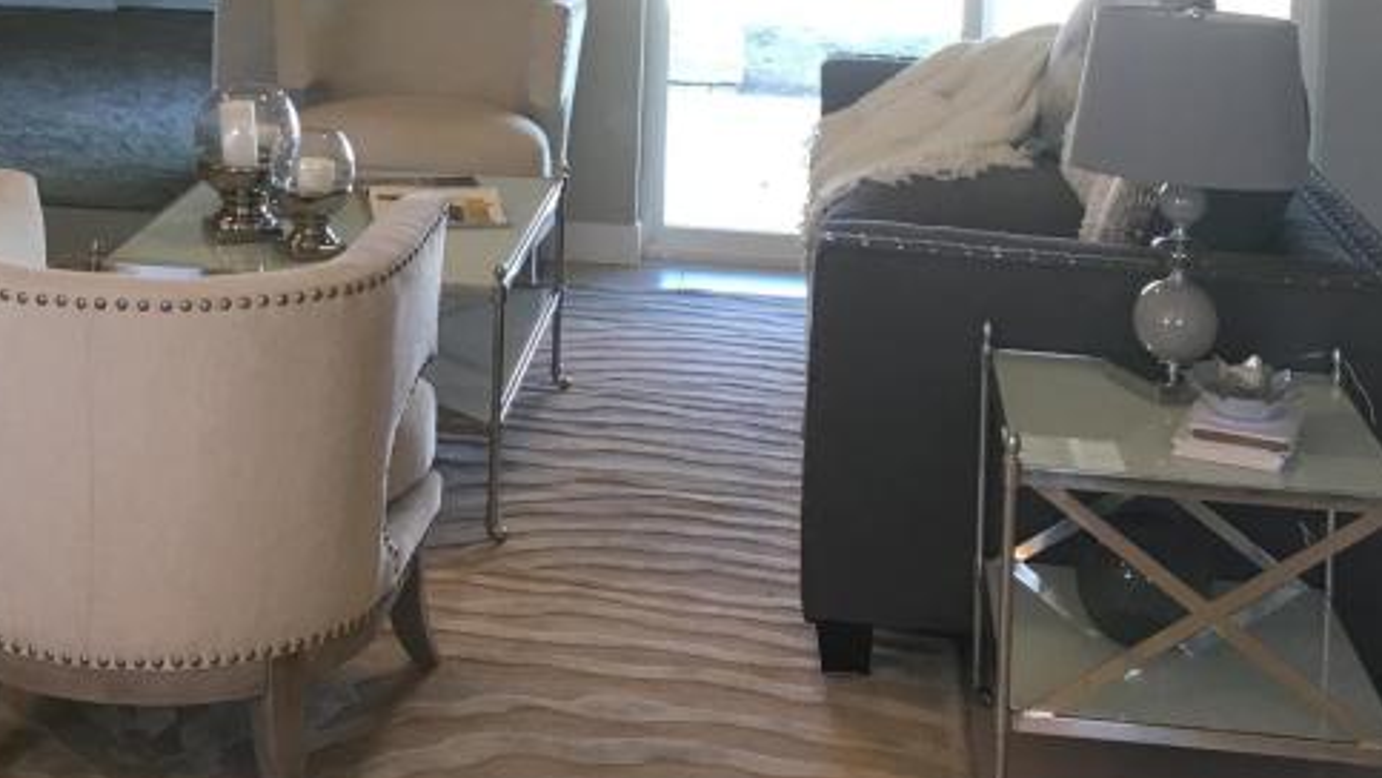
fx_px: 2456
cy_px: -232
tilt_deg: -1.2
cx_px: 484
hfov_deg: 31.2
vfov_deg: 17.0
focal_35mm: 67
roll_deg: -0.8
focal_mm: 4.15
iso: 40
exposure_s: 1/30
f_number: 2.2
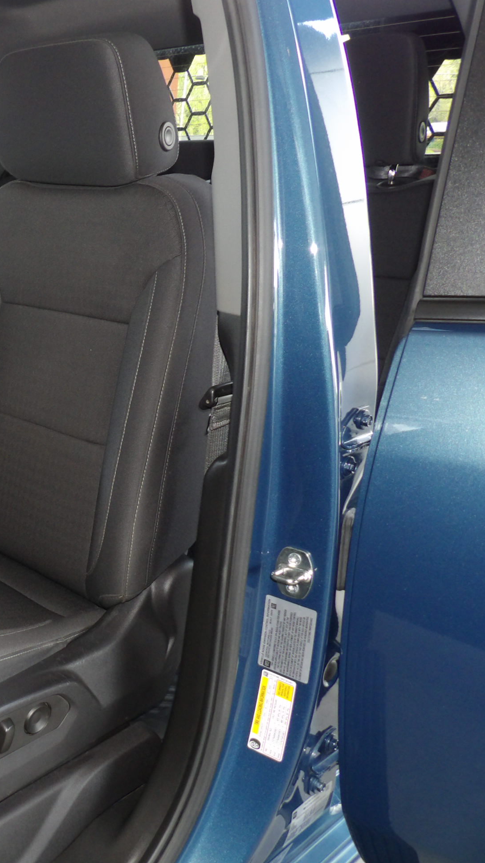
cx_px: -68
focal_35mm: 35
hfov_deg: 29.8
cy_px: 431
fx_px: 800
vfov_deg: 56.6
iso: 200
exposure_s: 1/33
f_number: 3.2
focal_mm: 4.3
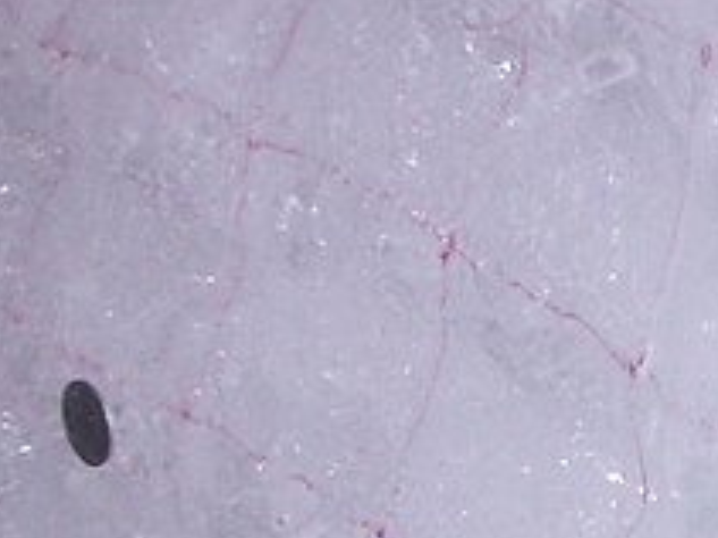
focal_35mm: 170
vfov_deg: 8.4
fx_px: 3524
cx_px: 847
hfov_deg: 11.4
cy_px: 1001
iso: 100
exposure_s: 1/40
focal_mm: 5.8
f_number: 2.6
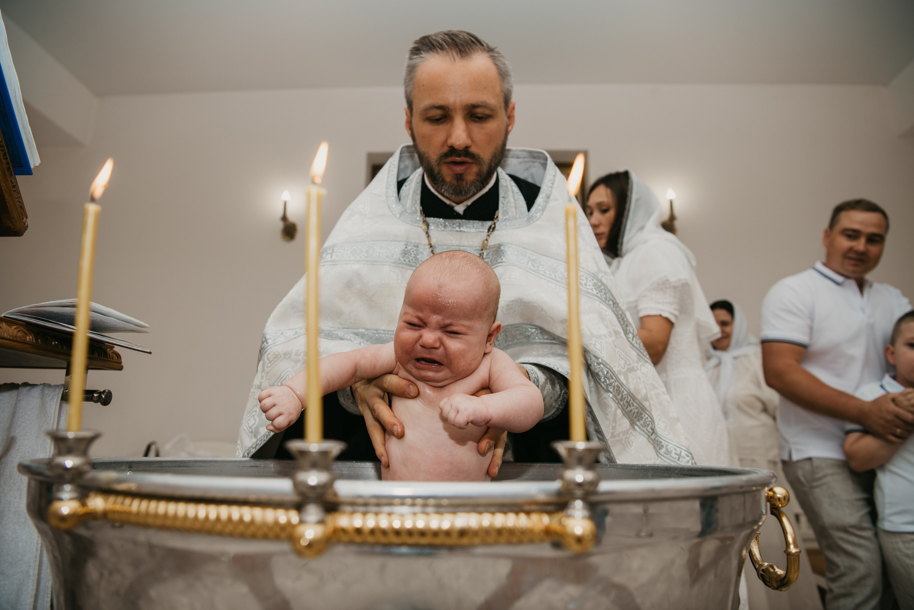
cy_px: 305
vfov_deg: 49.6
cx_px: 457
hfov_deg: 69.4
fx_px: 660
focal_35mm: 26
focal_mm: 26
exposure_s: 1/160
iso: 125
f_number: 4
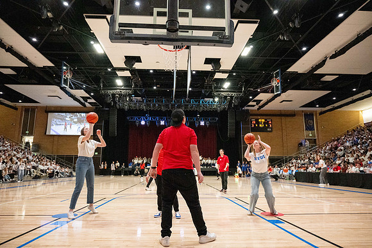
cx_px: 186
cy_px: 124
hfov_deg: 73.7
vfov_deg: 53.2
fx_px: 248
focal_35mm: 24
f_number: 4
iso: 8000
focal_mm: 24
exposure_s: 1/500
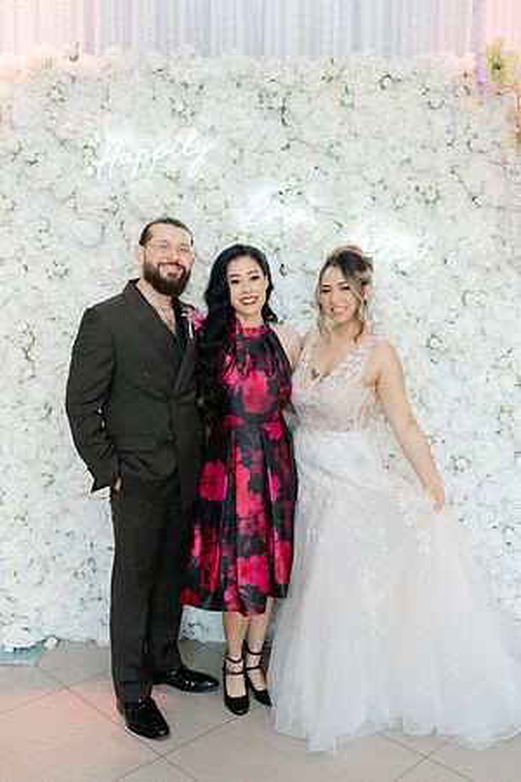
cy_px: 391
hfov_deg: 37.9
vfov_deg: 54.4
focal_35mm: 35
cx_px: 260
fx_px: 760
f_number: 4
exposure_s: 1/160
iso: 400
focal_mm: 35
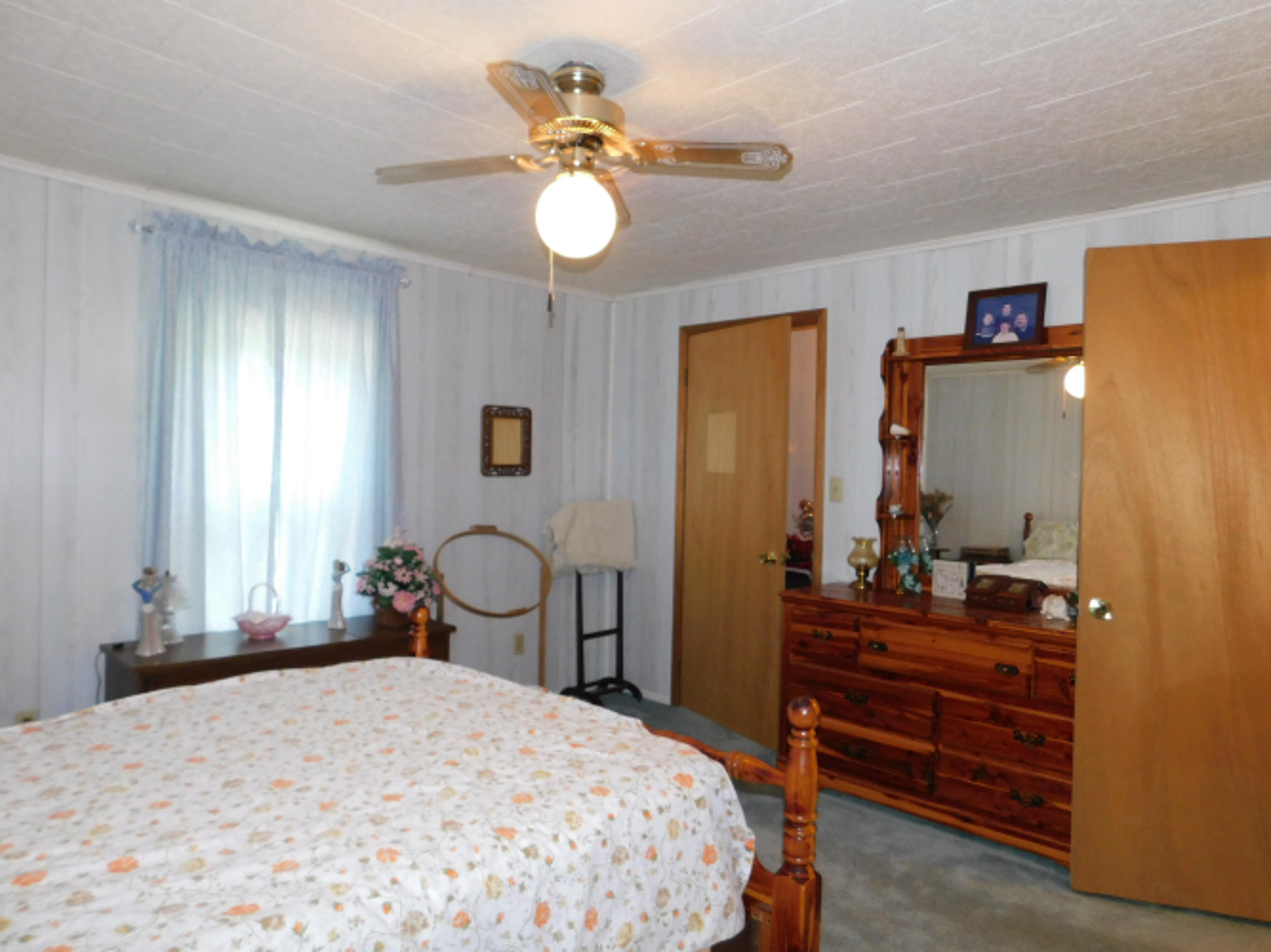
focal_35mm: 23
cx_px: 636
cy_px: 476
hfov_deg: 73.9
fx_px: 844
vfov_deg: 58.9
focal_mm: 4
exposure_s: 1/30
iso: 200
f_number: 3
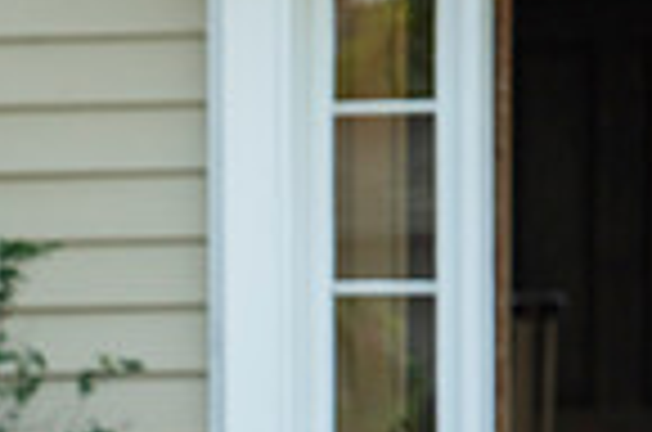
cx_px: -405
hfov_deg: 3.3
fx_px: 11222
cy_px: 814
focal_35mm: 621
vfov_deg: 2.2
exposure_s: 1/320
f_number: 3.5
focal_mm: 155
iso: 400
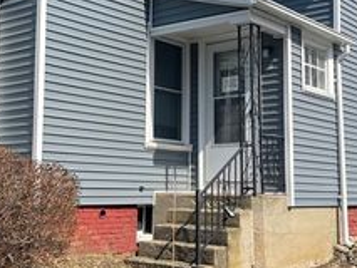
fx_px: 629
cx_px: 156
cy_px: 105
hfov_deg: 31.6
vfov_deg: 24.0
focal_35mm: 61
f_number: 1.6
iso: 50
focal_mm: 5.1
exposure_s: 1/3521
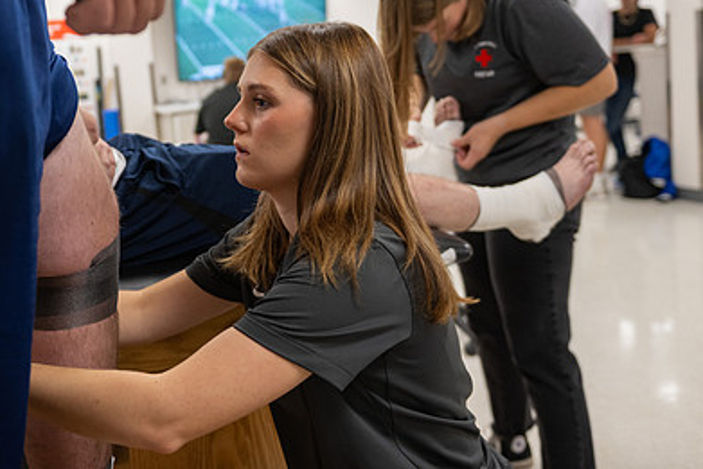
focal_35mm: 43
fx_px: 840
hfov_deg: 44.9
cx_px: 254
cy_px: 170
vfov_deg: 31.1
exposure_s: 1/200
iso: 800
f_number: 2.8
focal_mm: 29
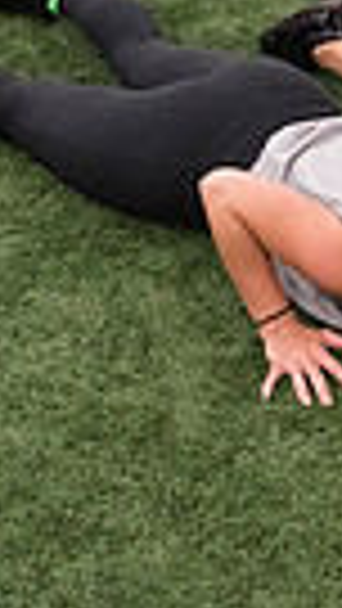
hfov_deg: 11.0
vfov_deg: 18.2
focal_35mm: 108
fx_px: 1740
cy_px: -232
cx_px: 400
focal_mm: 24
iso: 3200
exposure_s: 1/320
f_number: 3.2
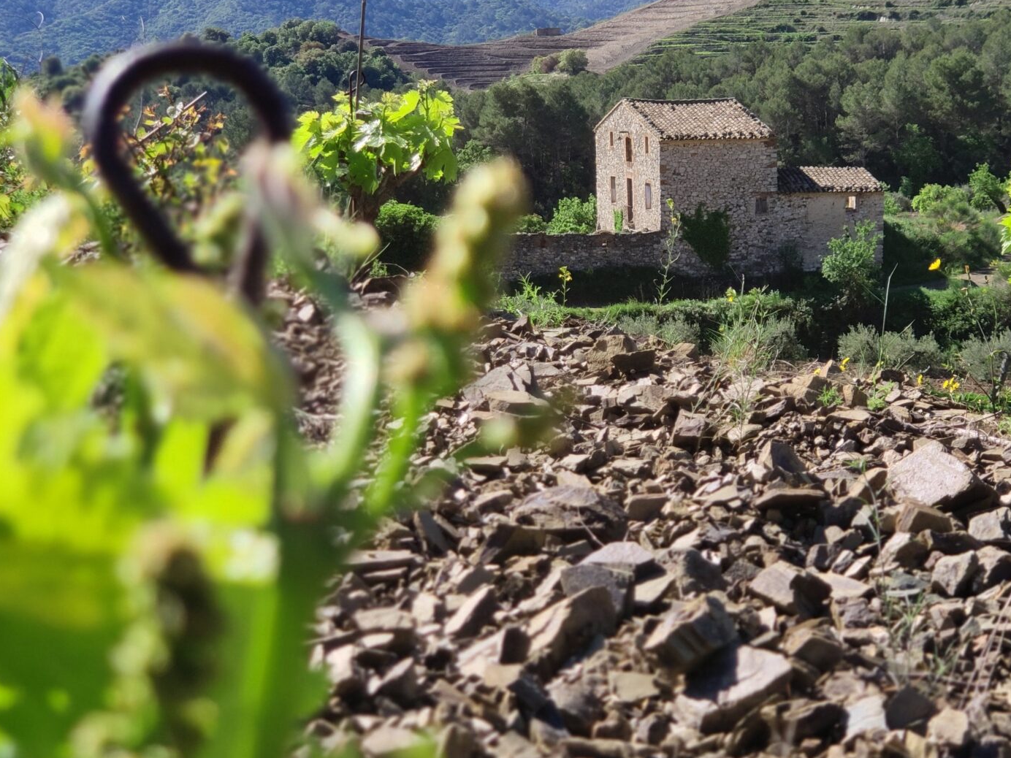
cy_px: 355
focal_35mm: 43
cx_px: 592
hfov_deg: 43.7
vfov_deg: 33.6
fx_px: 1256
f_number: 2.2
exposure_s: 1/919
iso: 100
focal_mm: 6.22
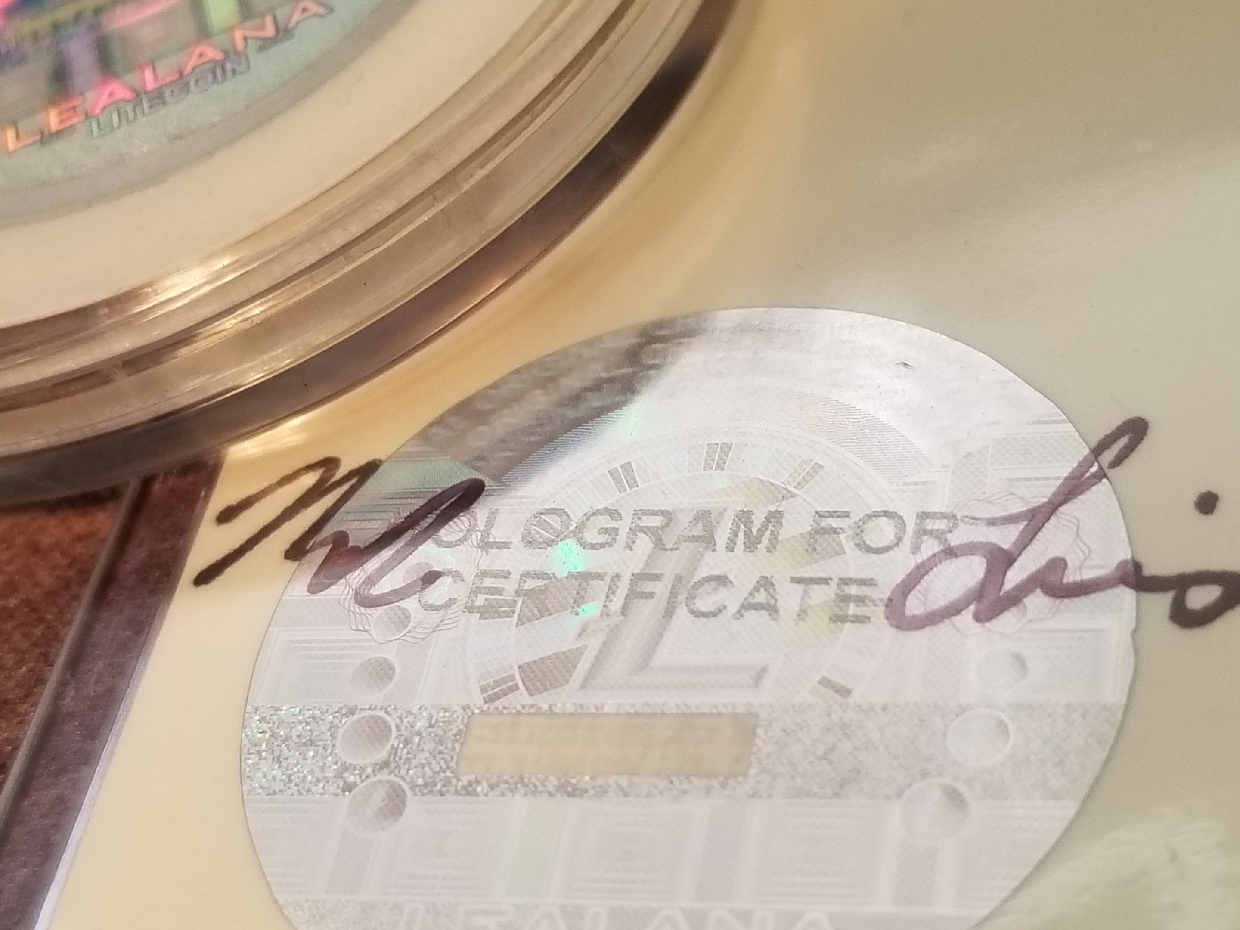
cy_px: 465
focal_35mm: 26
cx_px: 620
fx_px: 931
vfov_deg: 53.1
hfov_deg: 67.3
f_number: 1.7
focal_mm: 4.25
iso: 100
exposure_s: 1/60
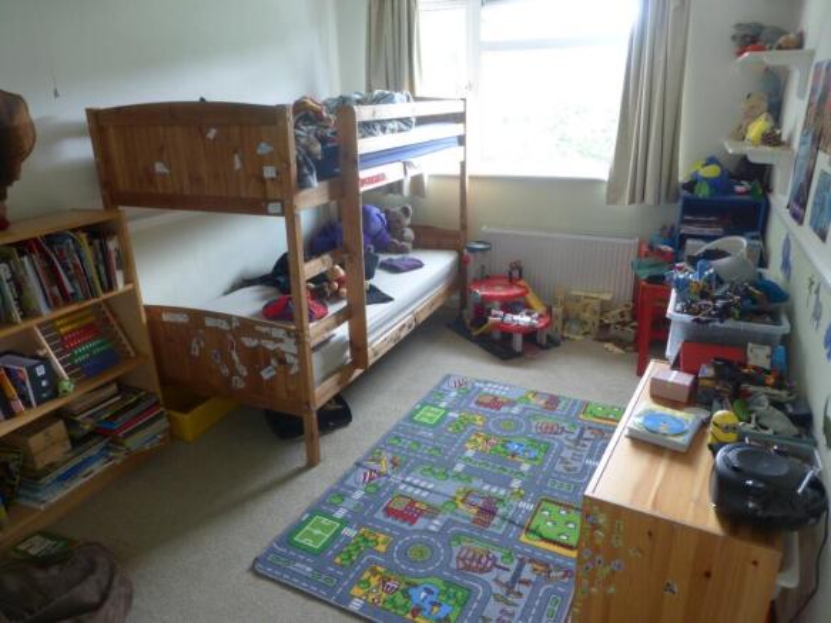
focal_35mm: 24
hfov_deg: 71.6
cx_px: 416
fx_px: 576
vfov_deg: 56.8
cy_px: 312
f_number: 3.3
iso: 100
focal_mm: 4.3
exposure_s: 1/8
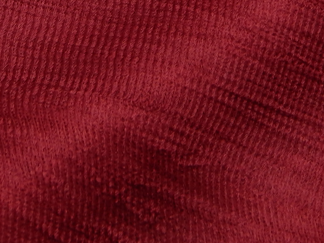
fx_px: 3520
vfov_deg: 3.9
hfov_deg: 5.3
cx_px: 55
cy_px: -70
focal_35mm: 376
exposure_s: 1/100
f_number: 4.8
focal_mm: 23.4
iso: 125
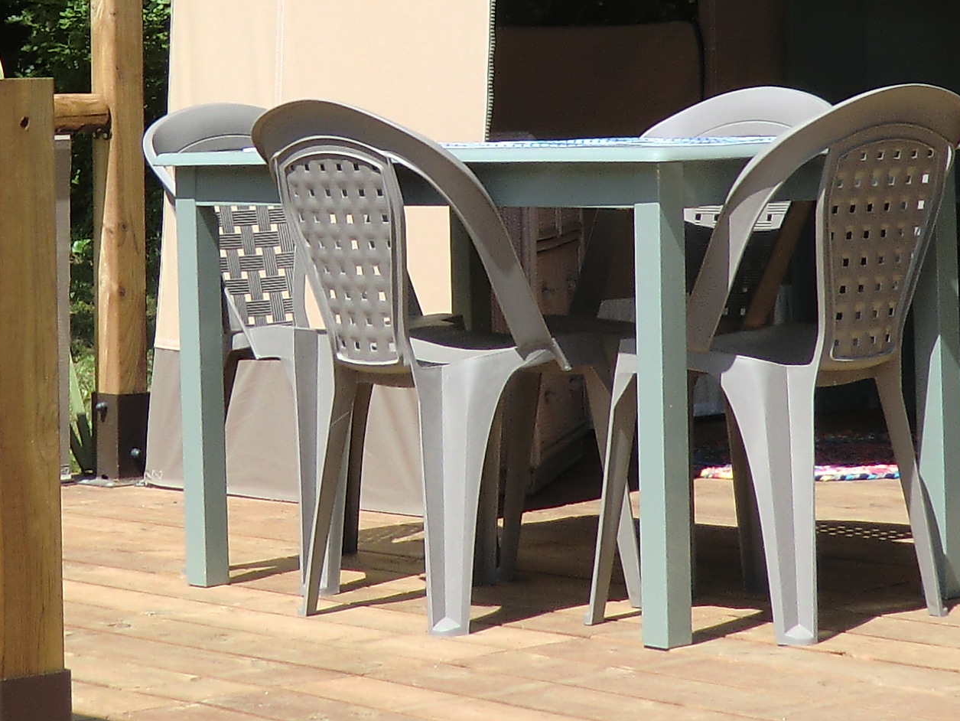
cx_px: 428
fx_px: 3246
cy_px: 76
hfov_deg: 16.8
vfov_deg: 12.6
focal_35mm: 117
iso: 64
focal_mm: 6.1
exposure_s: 1/400
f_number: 3.6
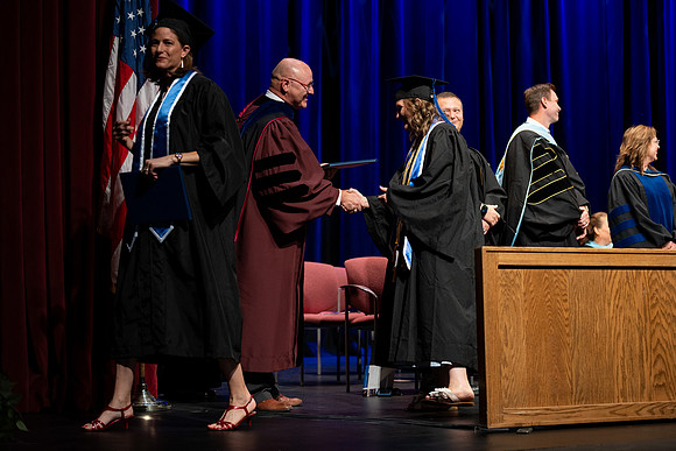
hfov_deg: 28.8
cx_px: 338
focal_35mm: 70
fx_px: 1315
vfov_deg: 19.5
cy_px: 226
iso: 640
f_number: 2.8
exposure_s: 1/250
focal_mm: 70
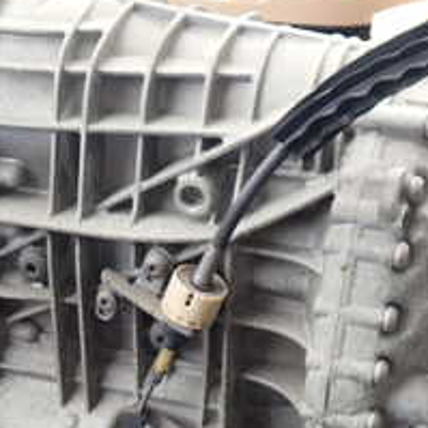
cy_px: 351
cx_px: 22
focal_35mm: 80
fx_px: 1119
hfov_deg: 21.1
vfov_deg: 21.4
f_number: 2.3
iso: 100
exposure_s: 1/200
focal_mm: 5.4
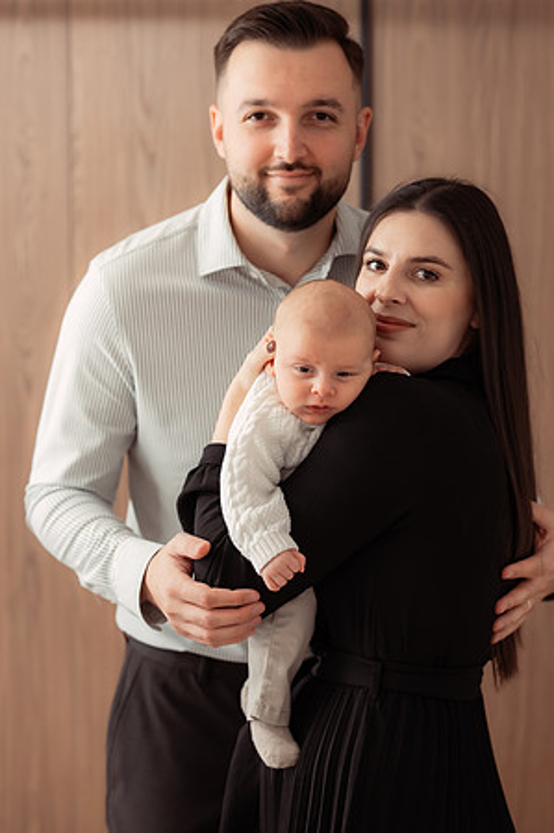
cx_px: 277
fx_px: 1966
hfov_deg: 16.0
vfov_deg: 23.9
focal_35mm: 85
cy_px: 416
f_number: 3.2
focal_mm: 85
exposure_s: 1/160
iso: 2500
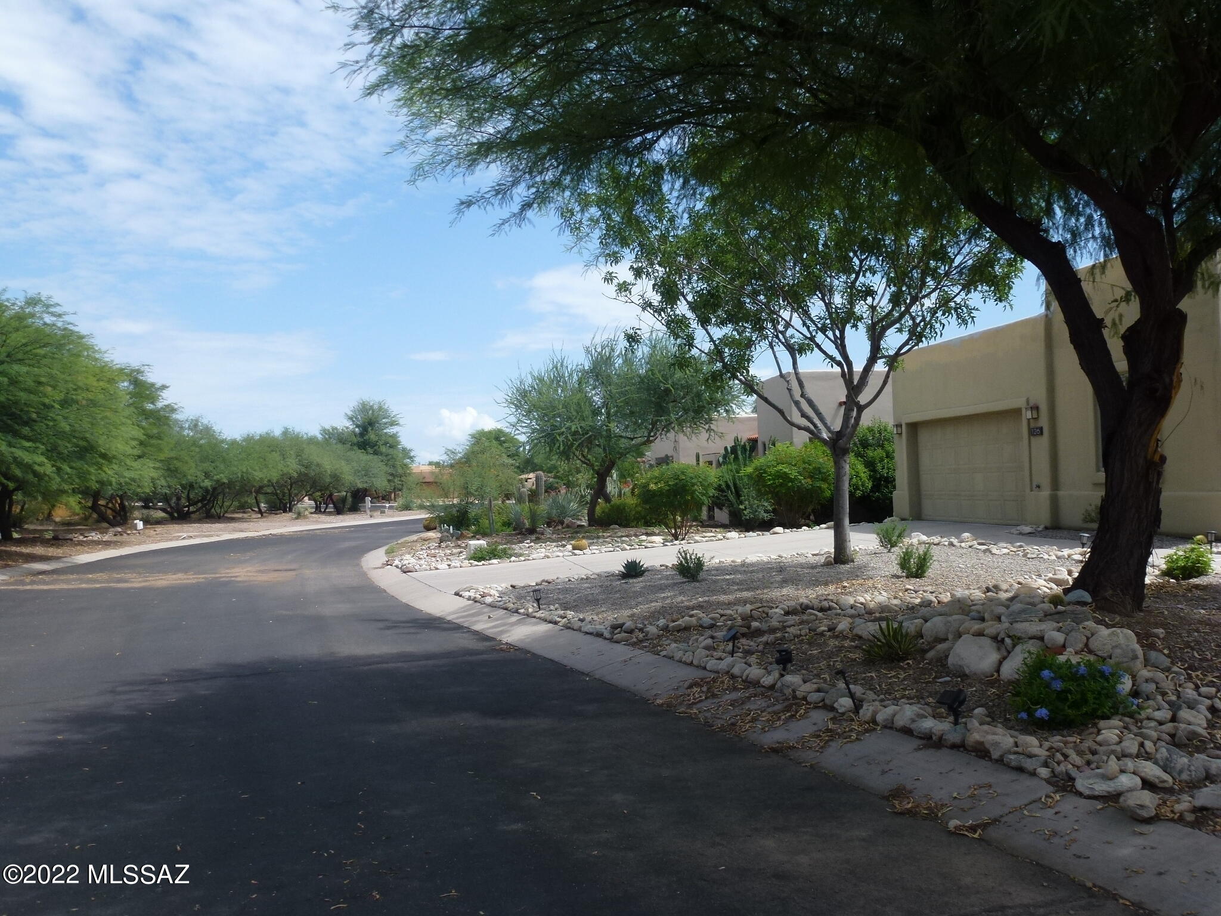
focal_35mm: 30
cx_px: 610
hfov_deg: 60.0
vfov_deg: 46.8
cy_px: 458
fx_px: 1058
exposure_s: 1/1000
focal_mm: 5.4
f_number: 3.5
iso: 100
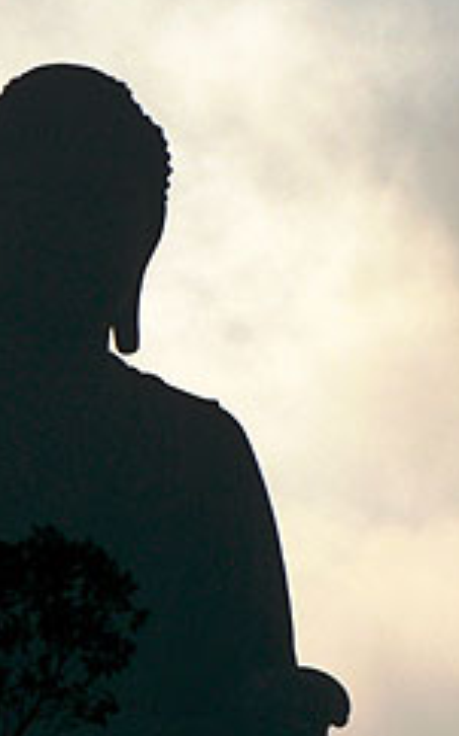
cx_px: 267
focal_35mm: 389
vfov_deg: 5.4
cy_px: 67
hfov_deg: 3.4
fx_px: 7795
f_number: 8
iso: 80
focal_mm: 28.6
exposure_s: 1/2000
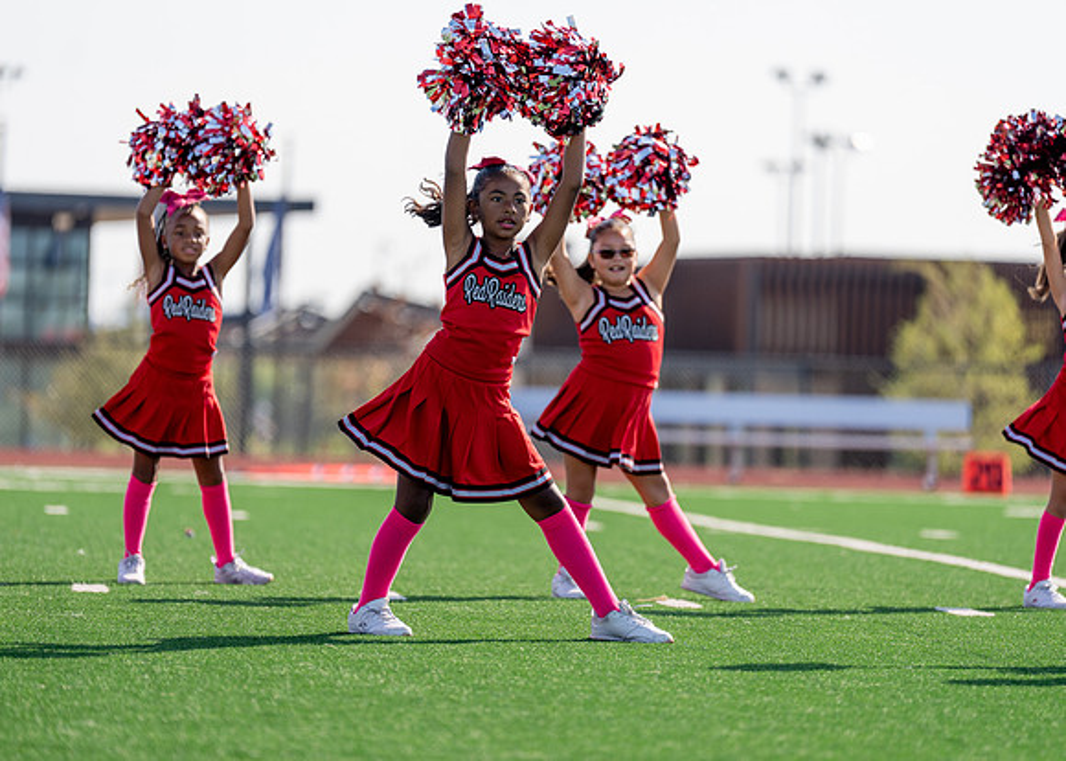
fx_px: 6343
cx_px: 533
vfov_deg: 6.9
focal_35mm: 210
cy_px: 380
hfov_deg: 9.6
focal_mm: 200
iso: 100
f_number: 2.8
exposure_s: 1/1250
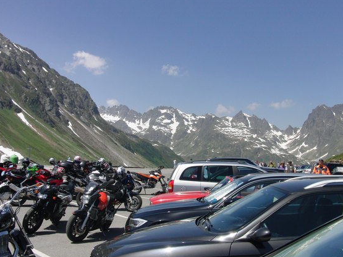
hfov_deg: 46.8
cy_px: 136
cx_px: 172
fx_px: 396
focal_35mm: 40
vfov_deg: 35.9
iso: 100
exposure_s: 1/400
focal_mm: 6.42
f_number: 8.5
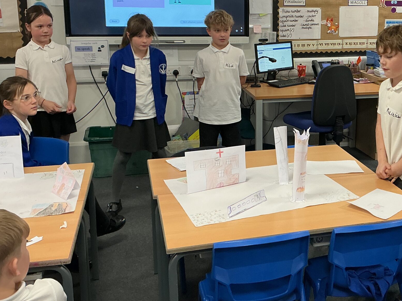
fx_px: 557
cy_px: 102
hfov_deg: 38.4
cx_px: 311
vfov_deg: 30.1
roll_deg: -1.1
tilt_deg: -12.9
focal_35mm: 48
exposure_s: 1/60
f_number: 1.8
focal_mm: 3
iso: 80
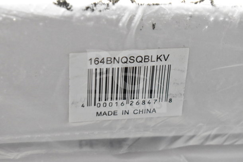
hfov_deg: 24.6
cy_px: 81
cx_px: 122
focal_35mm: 82
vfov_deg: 16.6
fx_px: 557
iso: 10000
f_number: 5.6
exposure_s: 1/100
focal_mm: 55
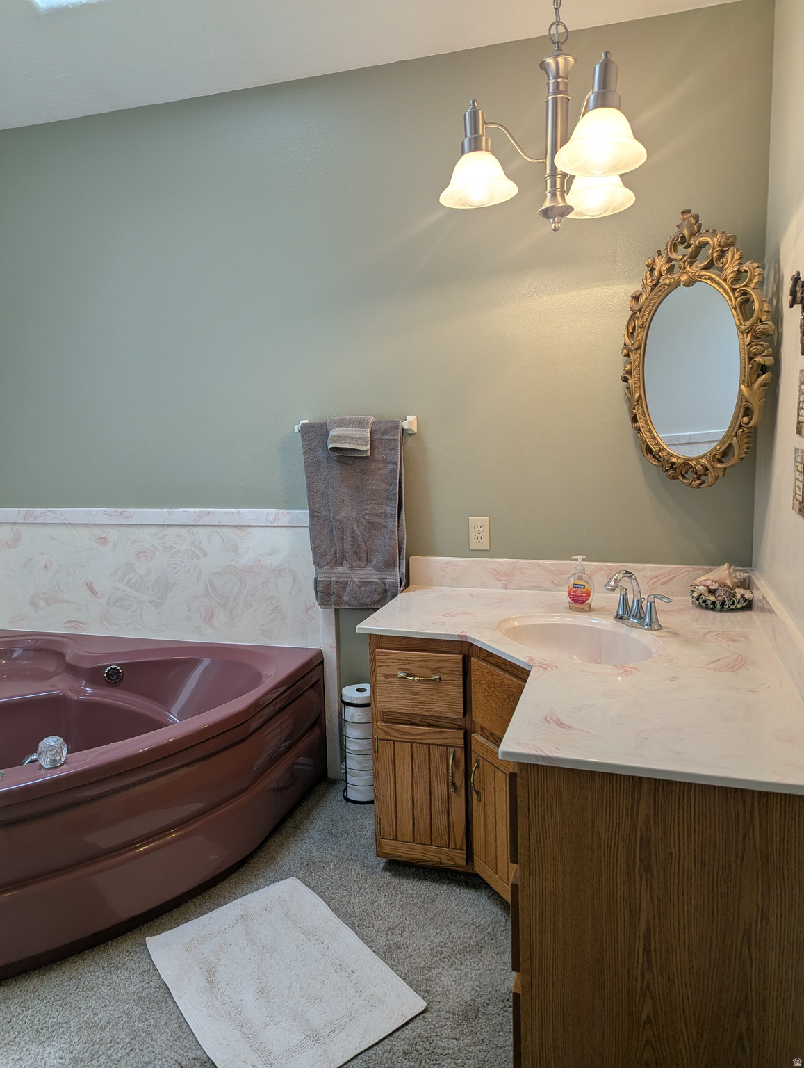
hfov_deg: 56.9
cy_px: 534
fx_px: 741
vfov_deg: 71.5
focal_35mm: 24
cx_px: 402
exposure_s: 1/120
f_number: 1.85
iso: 99
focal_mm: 6.81
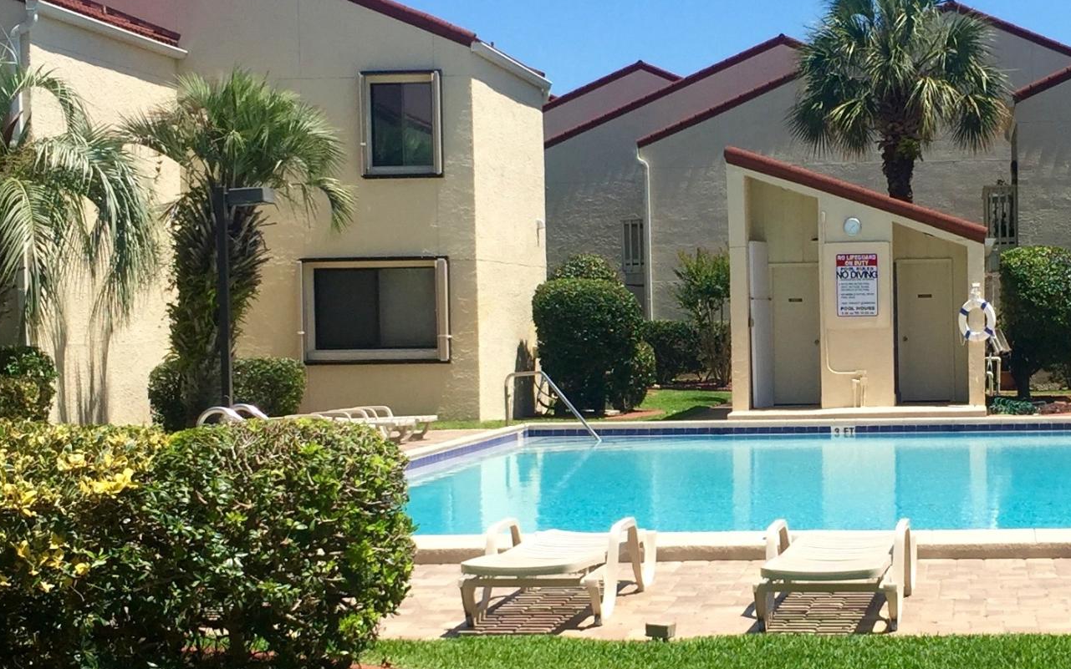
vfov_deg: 18.1
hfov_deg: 28.1
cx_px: 832
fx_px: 2102
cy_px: 445
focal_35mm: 72
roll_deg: -0.5
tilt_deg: -2.5
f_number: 2.2
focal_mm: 4.15
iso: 32
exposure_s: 1/1647
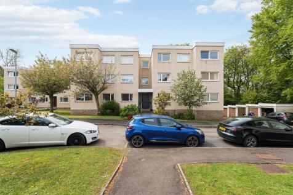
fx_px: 130
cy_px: 98
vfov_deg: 73.7
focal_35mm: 16
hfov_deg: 96.8
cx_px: 146
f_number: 10
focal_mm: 16
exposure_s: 1/100
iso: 100
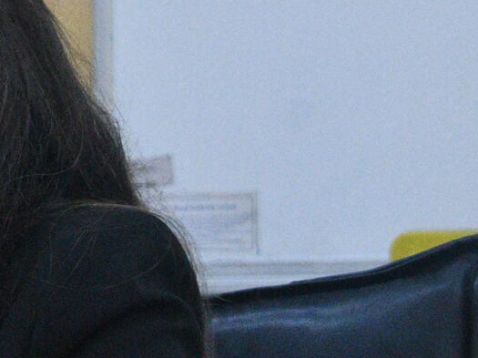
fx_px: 5244
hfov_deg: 5.2
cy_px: 138
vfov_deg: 3.9
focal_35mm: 380
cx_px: -226
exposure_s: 1/125
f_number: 5.6
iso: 8000
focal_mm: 72
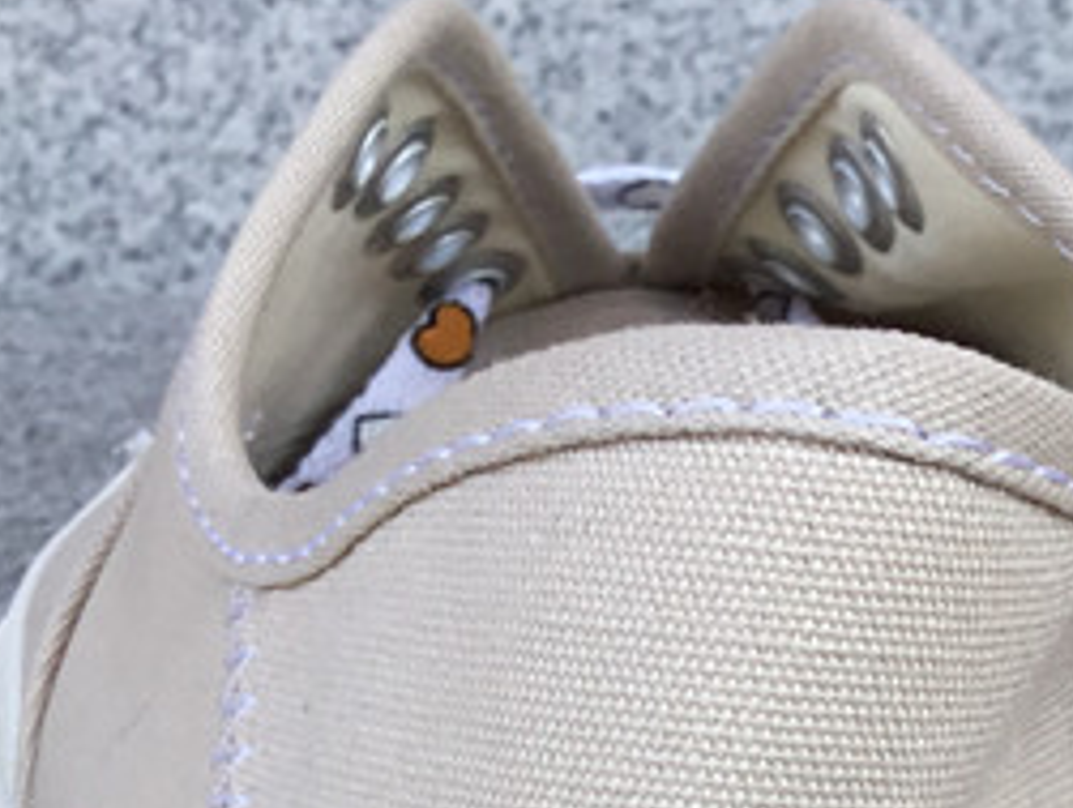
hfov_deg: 16.9
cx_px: 1308
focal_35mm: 111
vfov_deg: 12.7
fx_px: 3446
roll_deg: -2.9
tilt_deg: -24.0
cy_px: 1178
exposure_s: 1/319
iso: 25
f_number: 2.4
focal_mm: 3.3
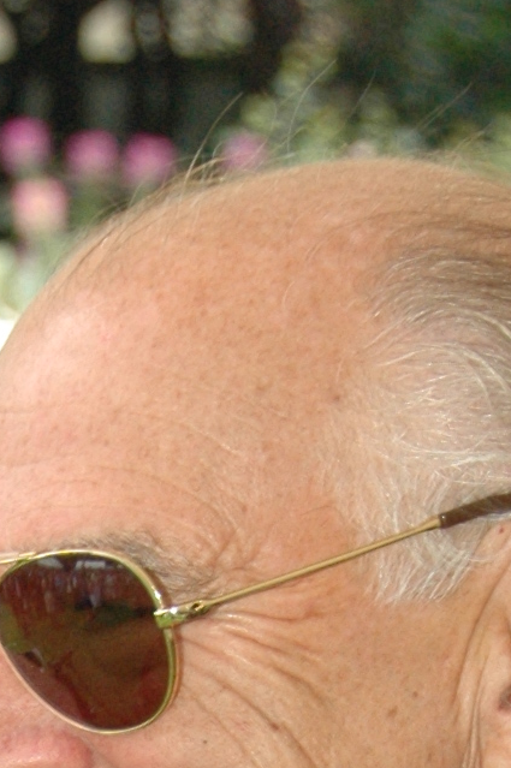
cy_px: 1434
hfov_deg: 4.2
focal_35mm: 325
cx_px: -239
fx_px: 6931
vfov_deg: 6.2
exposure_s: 1/160
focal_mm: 46
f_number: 6.3
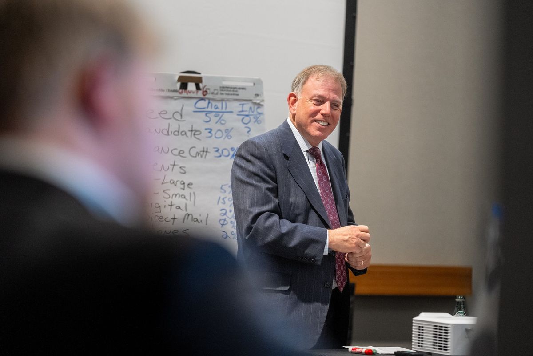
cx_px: 266
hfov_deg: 15.1
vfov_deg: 10.1
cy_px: 178
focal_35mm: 136
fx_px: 2014
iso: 3200
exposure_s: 1/125
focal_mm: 135
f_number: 2.8
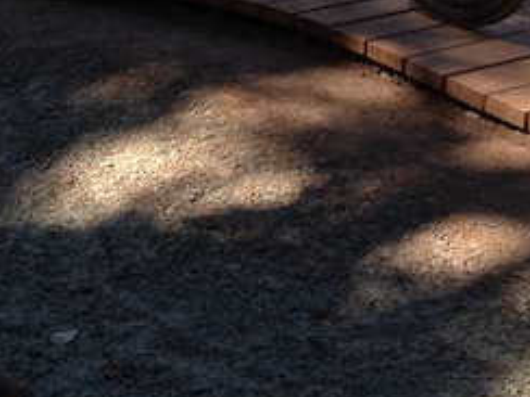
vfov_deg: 9.6
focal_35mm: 147
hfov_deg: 13.2
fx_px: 2251
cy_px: -317
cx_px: -54
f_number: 2.4
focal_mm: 4.28
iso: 50
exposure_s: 1/563
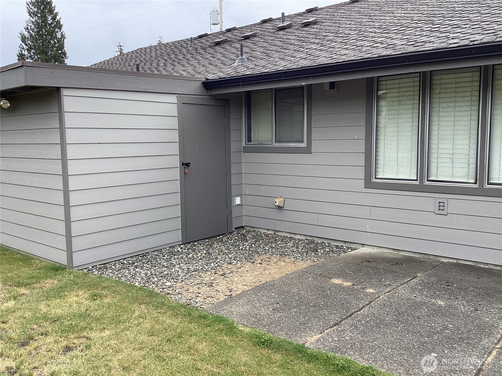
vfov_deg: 45.4
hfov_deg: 58.4
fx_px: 450
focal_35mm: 31
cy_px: 188
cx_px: 251
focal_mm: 3.3
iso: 25
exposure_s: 1/272
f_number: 2.4
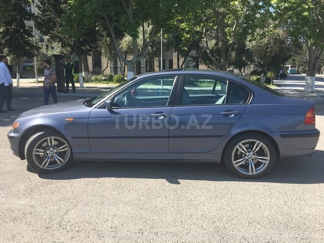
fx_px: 271
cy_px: 122
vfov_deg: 48.2
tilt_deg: -9.0
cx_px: 162
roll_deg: +0.3
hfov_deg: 61.7
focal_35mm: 29
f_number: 2.2
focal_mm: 4.15
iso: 25
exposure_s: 1/686
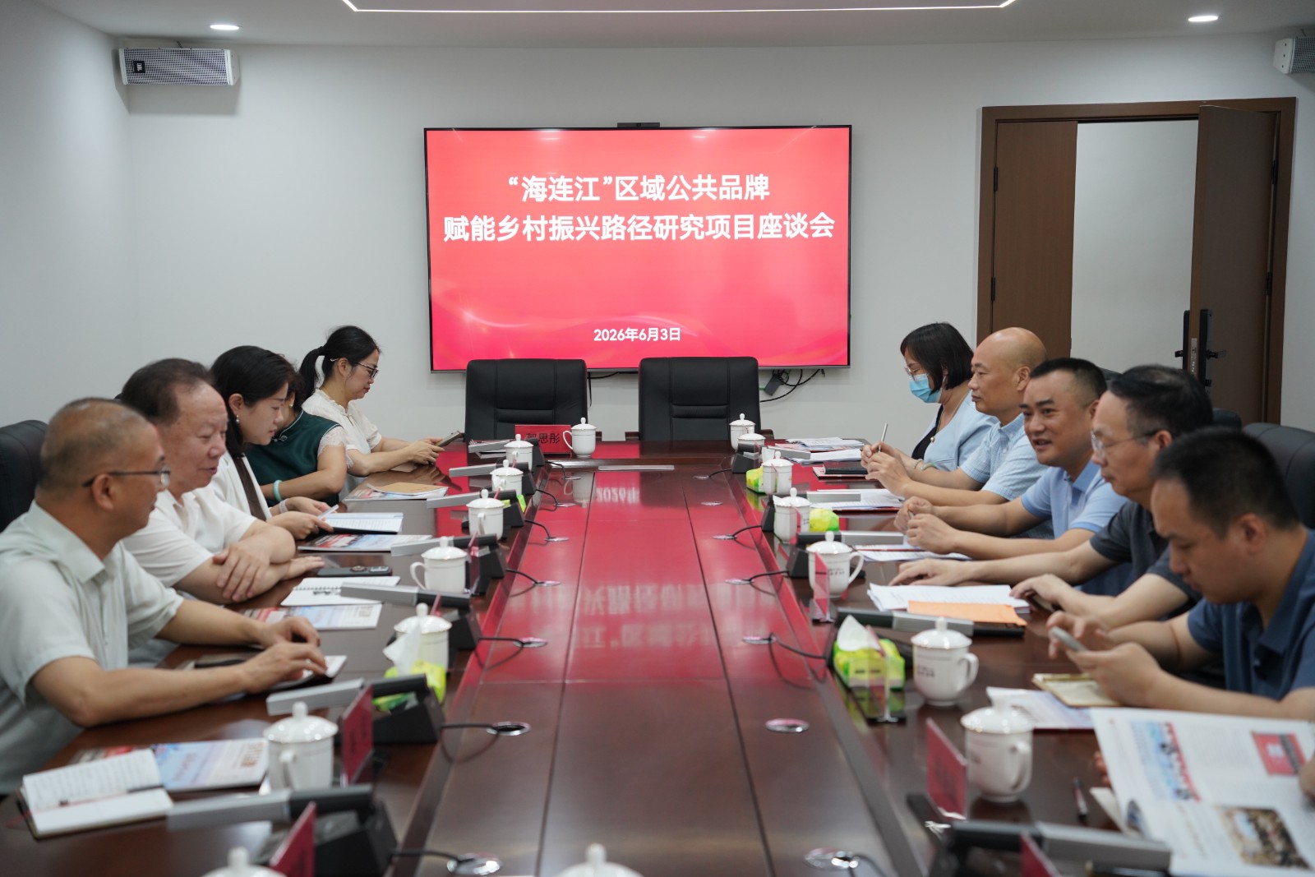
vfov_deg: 27.5
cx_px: 658
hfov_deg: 40.3
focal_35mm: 49
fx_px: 1790
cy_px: 438
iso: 1000
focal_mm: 49
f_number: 4
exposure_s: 1/160
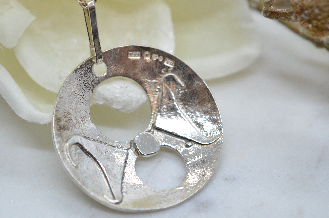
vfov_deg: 19.9
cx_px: 146
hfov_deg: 29.7
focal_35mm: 68
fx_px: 620
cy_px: 106
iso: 3200
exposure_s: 1/1600
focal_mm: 40
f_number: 5
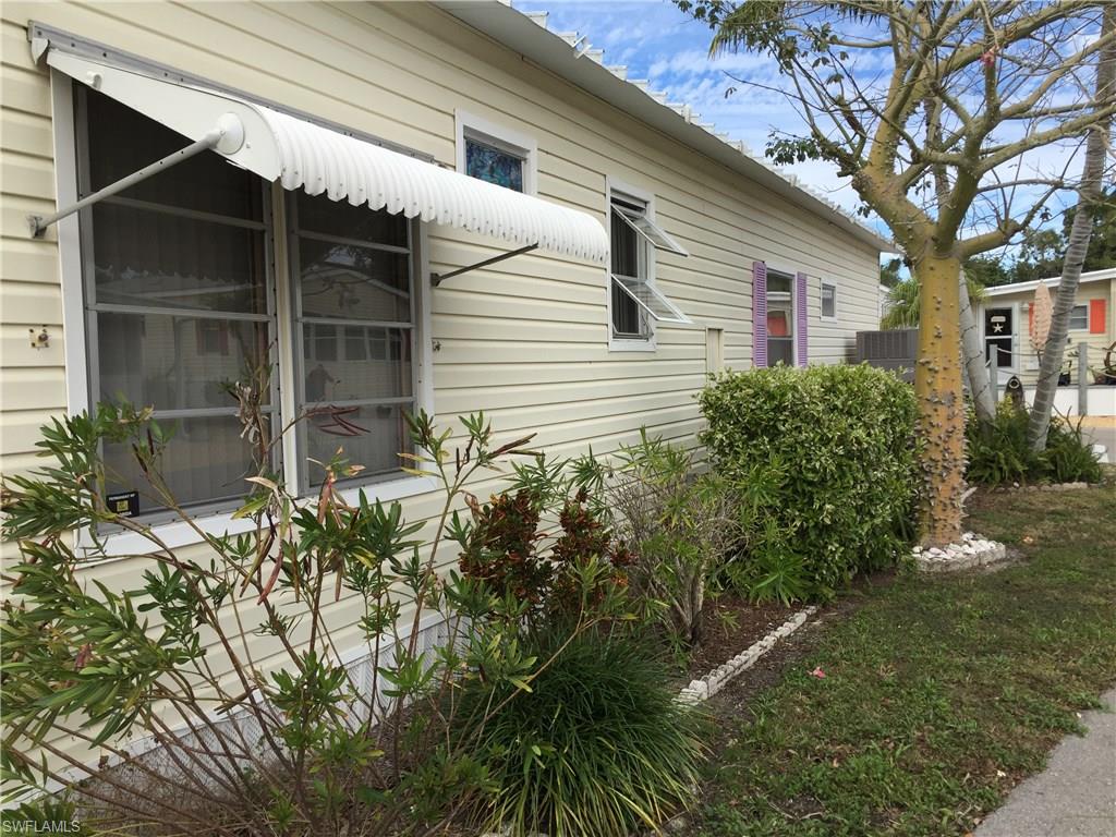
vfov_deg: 48.2
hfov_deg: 61.7
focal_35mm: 29
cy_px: 418
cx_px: 558
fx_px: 935
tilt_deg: -3.5
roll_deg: +1.0
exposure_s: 1/1236
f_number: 2.2
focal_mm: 4.15
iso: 32
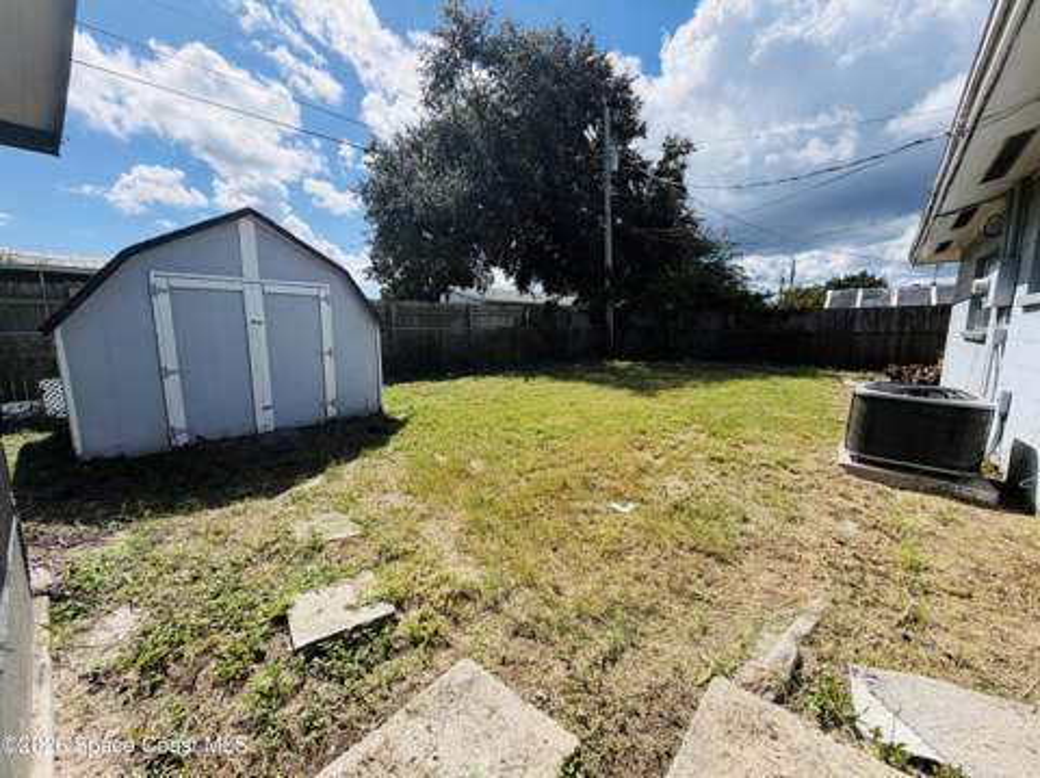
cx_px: 520
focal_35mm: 14
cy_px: 389
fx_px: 420
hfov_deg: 102.1
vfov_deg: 85.6
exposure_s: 1/1033
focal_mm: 2.22
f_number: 2.2
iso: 25
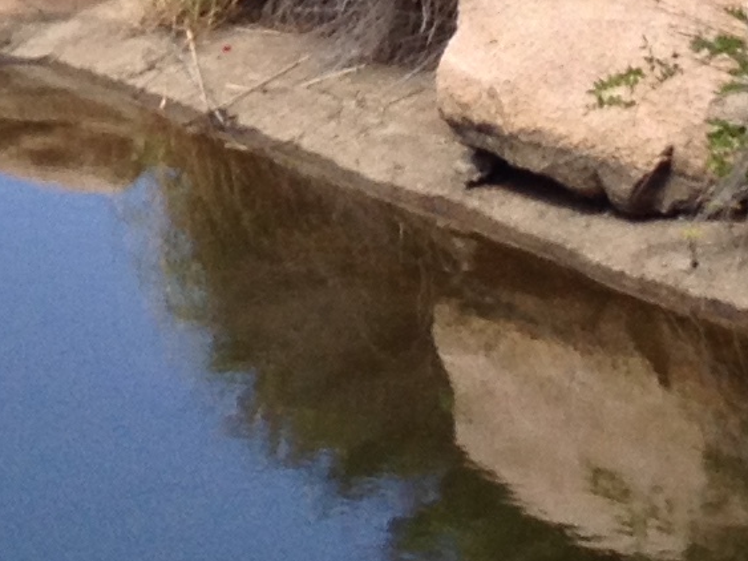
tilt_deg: -2.4
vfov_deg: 7.0
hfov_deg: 9.2
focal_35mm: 203
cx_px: -675
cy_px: -642
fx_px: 4386
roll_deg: -0.4
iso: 50
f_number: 2.4
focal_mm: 4.28
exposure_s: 1/1022
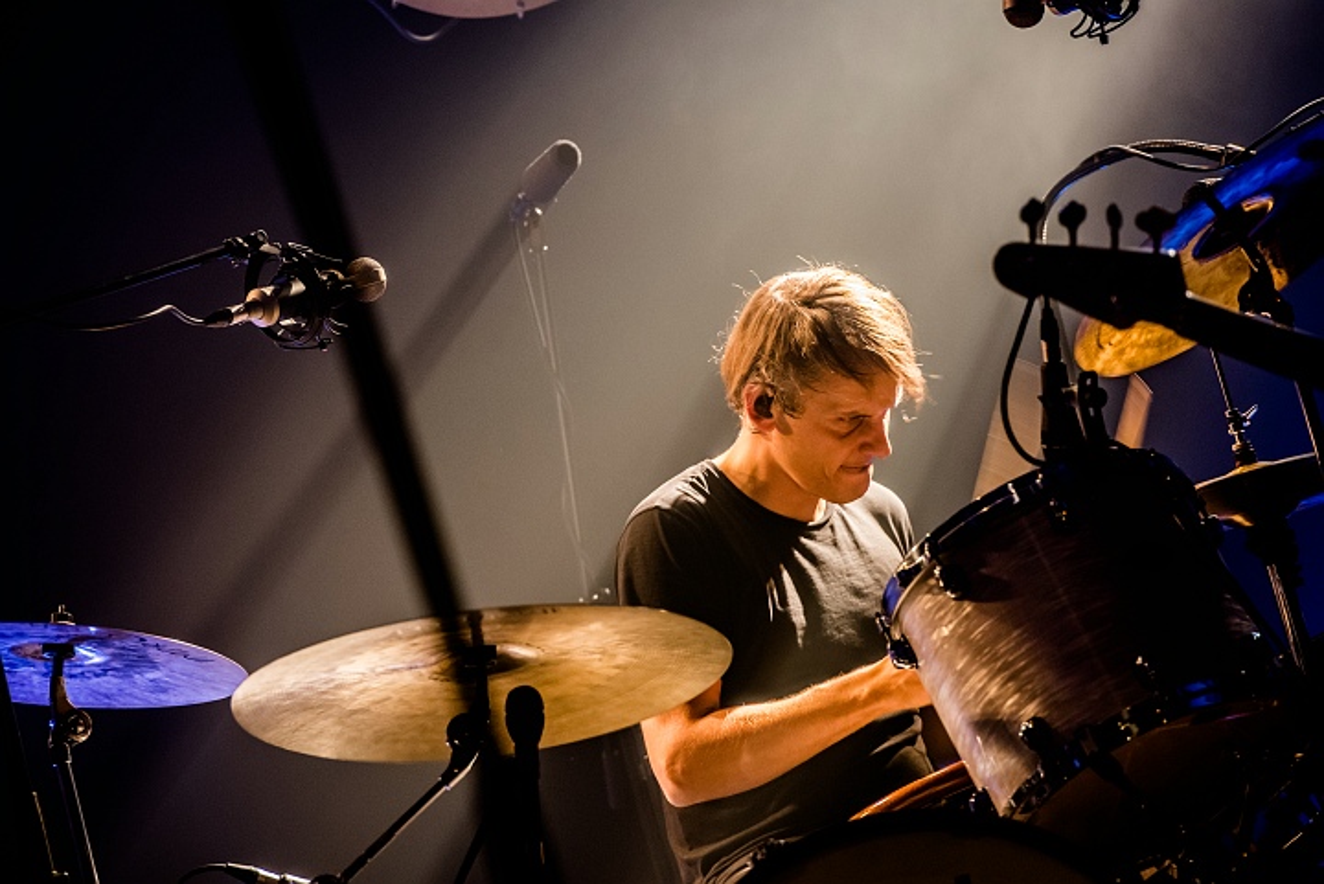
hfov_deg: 10.3
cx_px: 662
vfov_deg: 6.9
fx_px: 7360
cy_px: 442
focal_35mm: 200
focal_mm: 200
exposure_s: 1/100
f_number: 4.5
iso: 2500
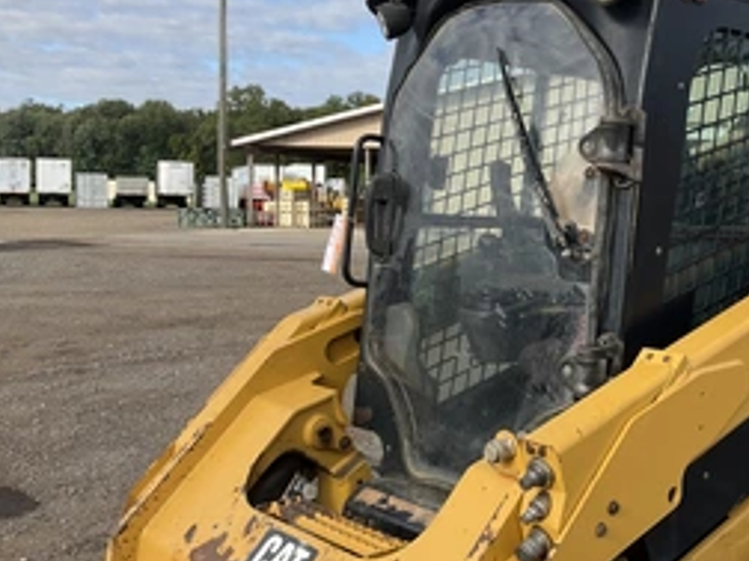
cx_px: 526
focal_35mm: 46
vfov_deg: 31.5
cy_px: 261
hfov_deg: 40.5
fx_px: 995
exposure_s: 1/869
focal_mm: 3
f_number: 1.8
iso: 25
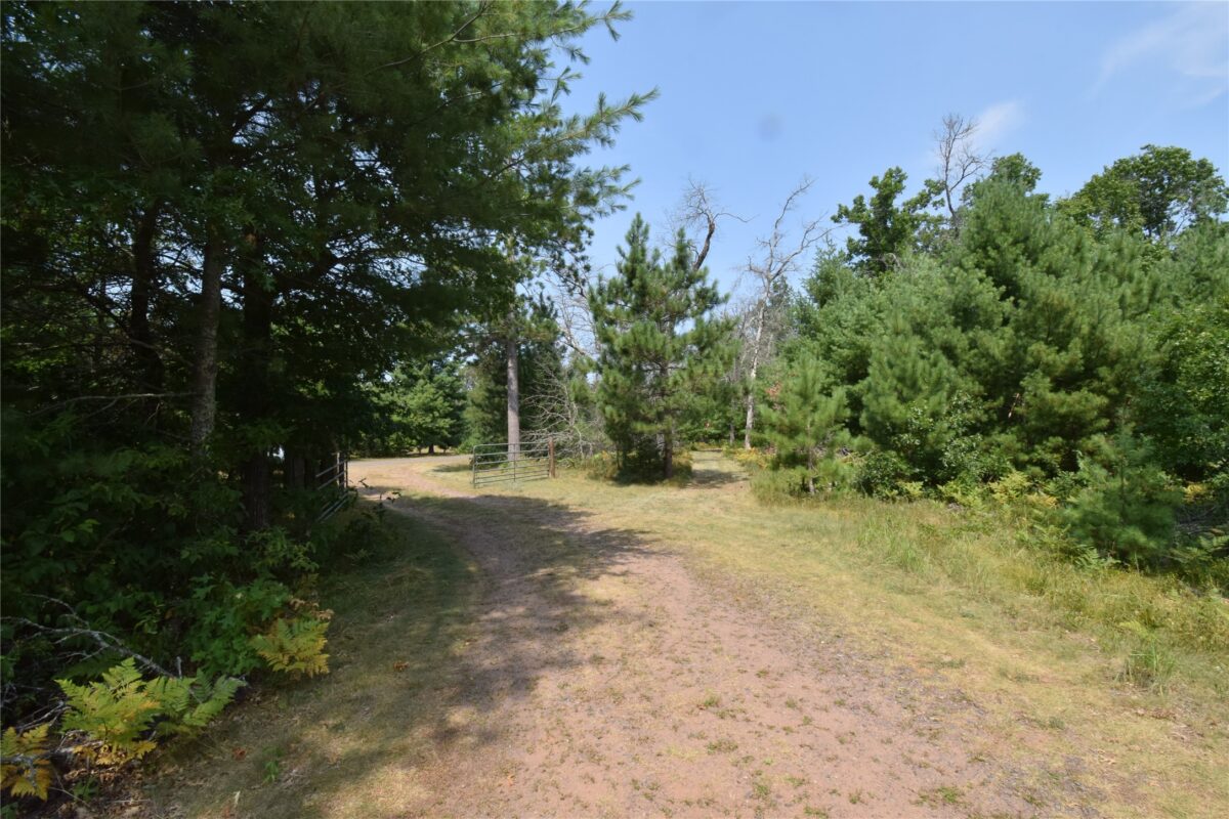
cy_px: 410
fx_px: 512
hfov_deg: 100.4
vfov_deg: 77.3
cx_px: 614
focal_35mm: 15
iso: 320
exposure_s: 1/200
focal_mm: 10
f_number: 18
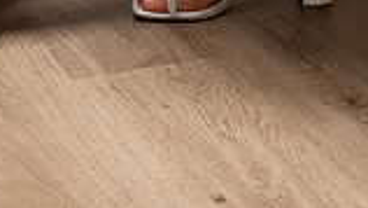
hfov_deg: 12.0
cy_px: -229
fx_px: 1747
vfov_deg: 6.6
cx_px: 207
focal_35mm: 179
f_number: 5.6
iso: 800
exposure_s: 1/250
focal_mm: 39
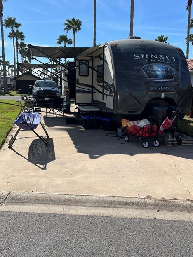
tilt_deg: -9.3
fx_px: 238
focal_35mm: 32
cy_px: 119
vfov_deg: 56.8
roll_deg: +0.1
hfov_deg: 44.1
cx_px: 107
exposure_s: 1/3745
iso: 50
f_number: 1.6
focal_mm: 5.1
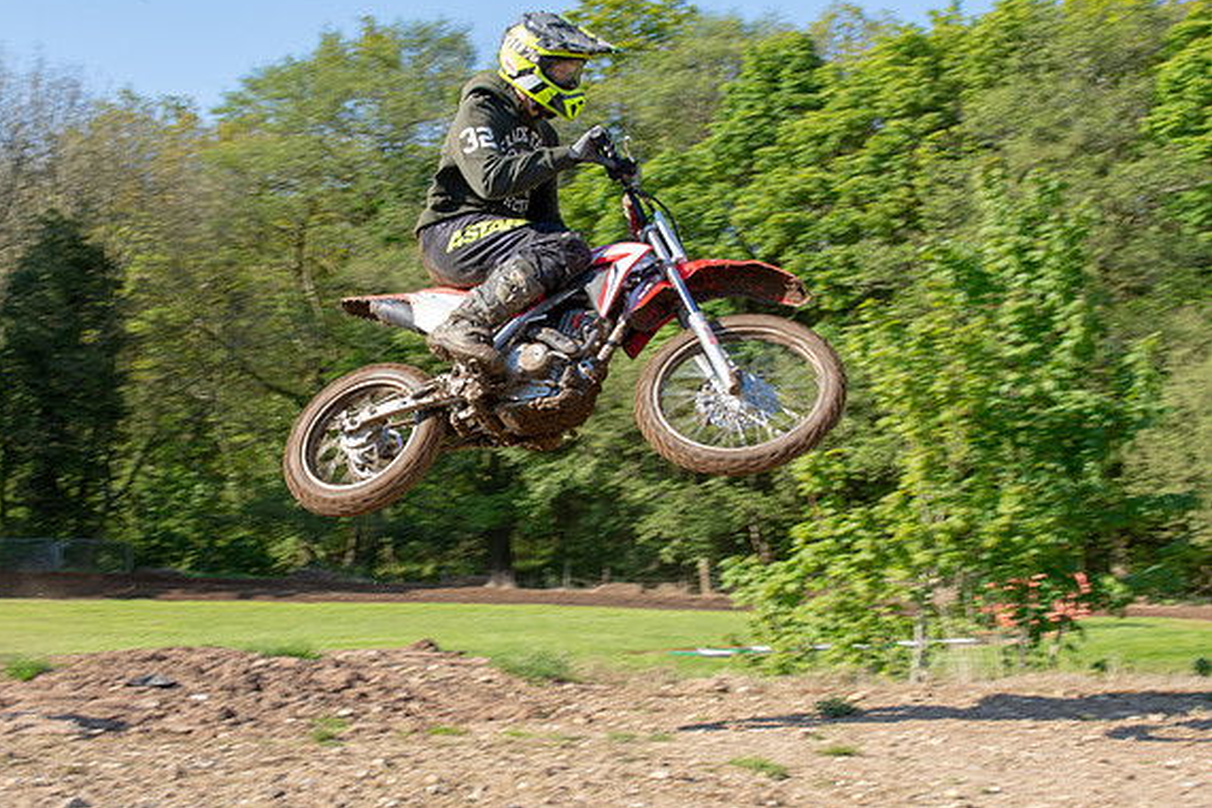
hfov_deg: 34.4
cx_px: 491
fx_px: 1953
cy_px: 409
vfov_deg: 23.4
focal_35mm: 58
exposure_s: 1/320
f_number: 6.3
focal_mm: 31
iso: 320
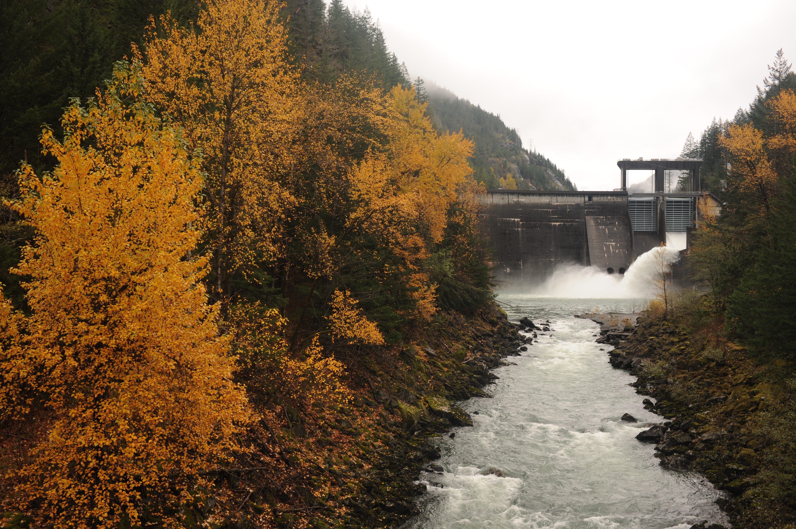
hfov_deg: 54.5
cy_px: 264
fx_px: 773
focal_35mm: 35
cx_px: 398
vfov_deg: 37.8
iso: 250
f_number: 7.1
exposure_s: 1/125
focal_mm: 35
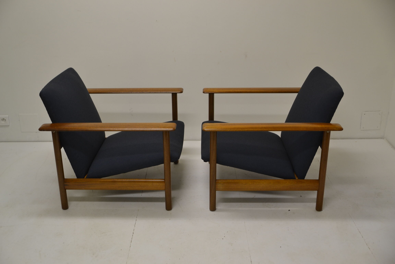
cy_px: 132
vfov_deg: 34.2
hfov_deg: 49.6
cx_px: 198
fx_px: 428
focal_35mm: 39
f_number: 4
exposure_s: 1/50
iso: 400
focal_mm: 26
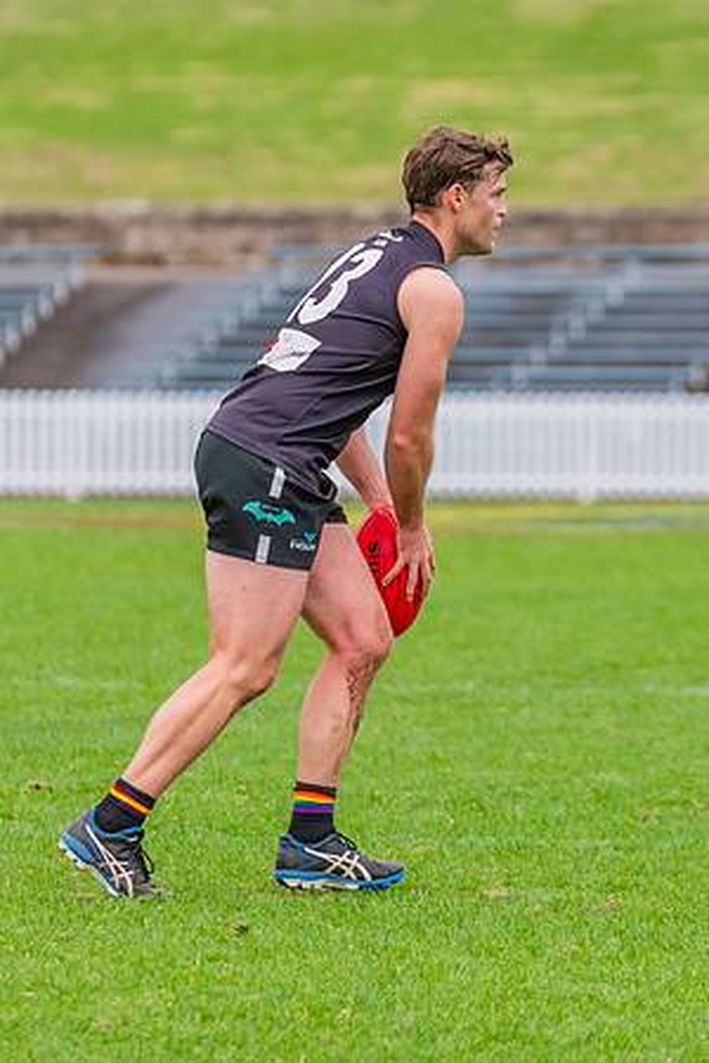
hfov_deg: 2.8
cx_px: 466
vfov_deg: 4.2
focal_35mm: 487
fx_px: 14387
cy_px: 485
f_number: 5.6
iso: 800
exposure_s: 1/1000
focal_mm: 220
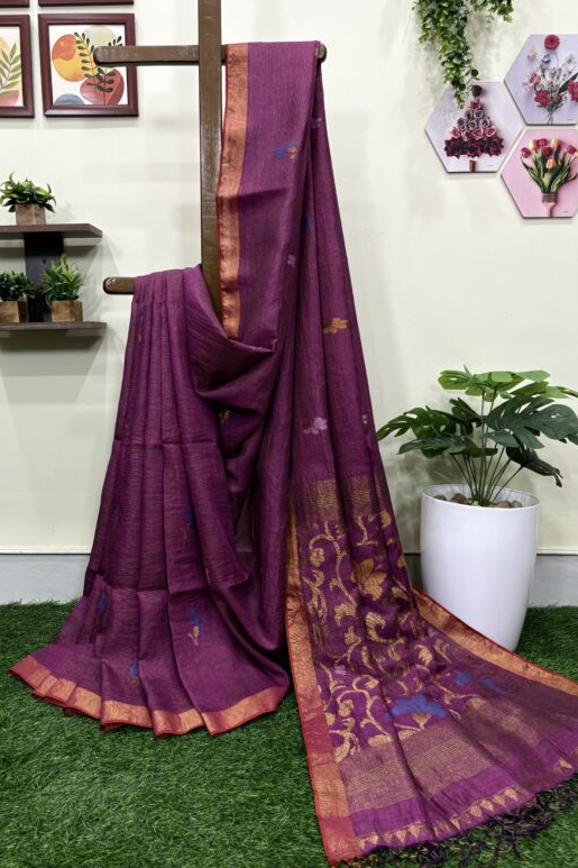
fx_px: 675
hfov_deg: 46.3
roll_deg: +0.4
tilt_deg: -5.9
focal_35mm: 28
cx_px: 249
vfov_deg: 65.5
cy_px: 427
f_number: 1.6
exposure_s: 1/50
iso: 100
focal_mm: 5.96
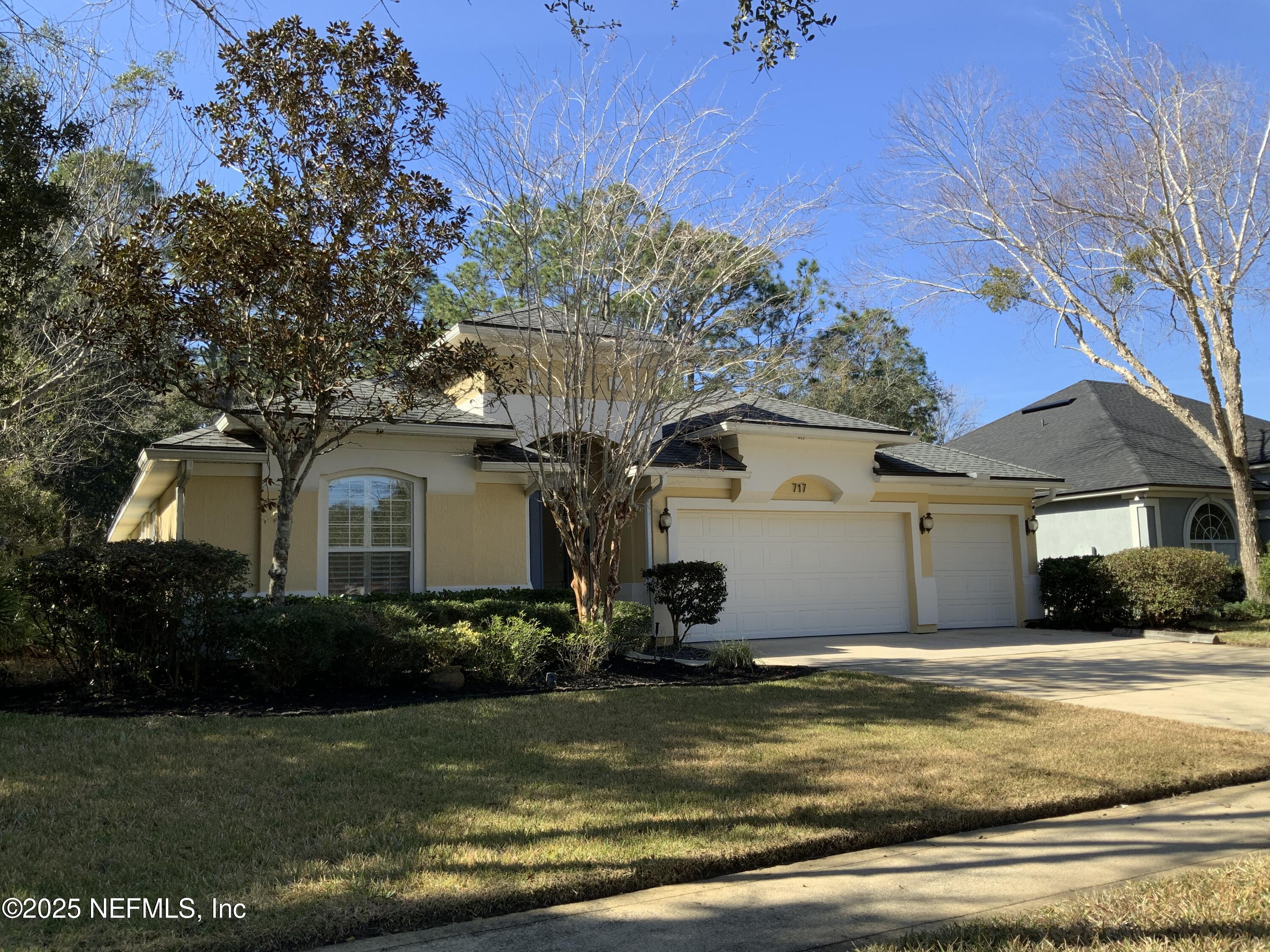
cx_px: 635
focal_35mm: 29
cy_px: 476
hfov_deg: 61.7
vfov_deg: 48.2
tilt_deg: +6.4
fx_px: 1064
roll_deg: -0.5
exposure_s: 1/829
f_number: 1.8
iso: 16
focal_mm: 3
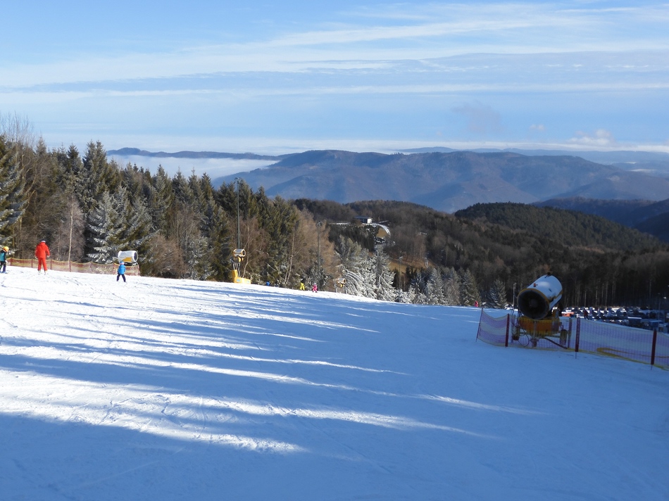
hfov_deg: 42.1
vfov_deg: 32.2
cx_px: 334
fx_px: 869
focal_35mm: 45
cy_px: 250
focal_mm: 8
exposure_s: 1/800
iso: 100
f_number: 4
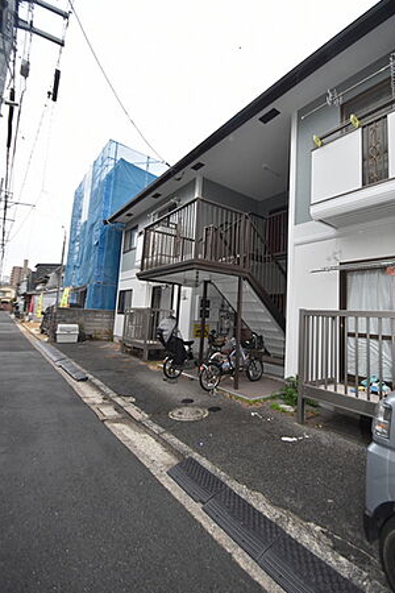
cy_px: 286
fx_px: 263
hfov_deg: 73.7
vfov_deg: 96.7
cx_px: 209
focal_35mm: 16
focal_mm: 10
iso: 800
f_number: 4.5
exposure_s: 1/200
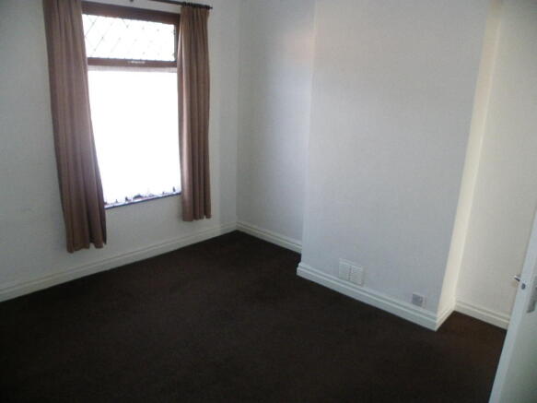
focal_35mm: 26
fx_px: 403
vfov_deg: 53.0
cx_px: 268
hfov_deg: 67.3
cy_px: 202
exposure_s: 1/60
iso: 250
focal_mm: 4.6
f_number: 2.8
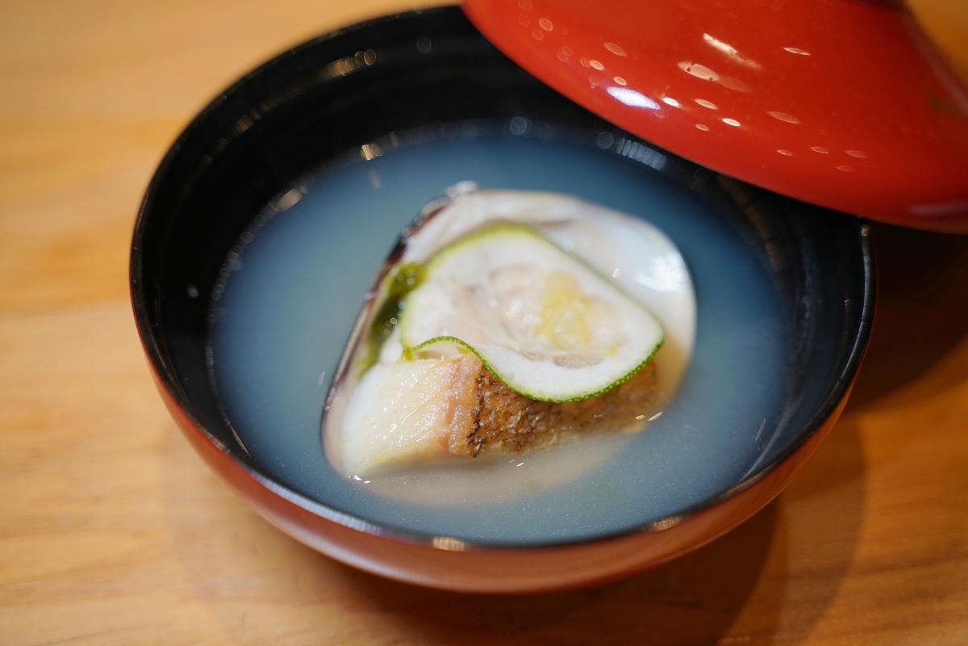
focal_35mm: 75
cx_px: 484
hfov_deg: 27.0
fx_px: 2017
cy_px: 323
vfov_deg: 18.2
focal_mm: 75
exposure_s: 1/80
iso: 200
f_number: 4
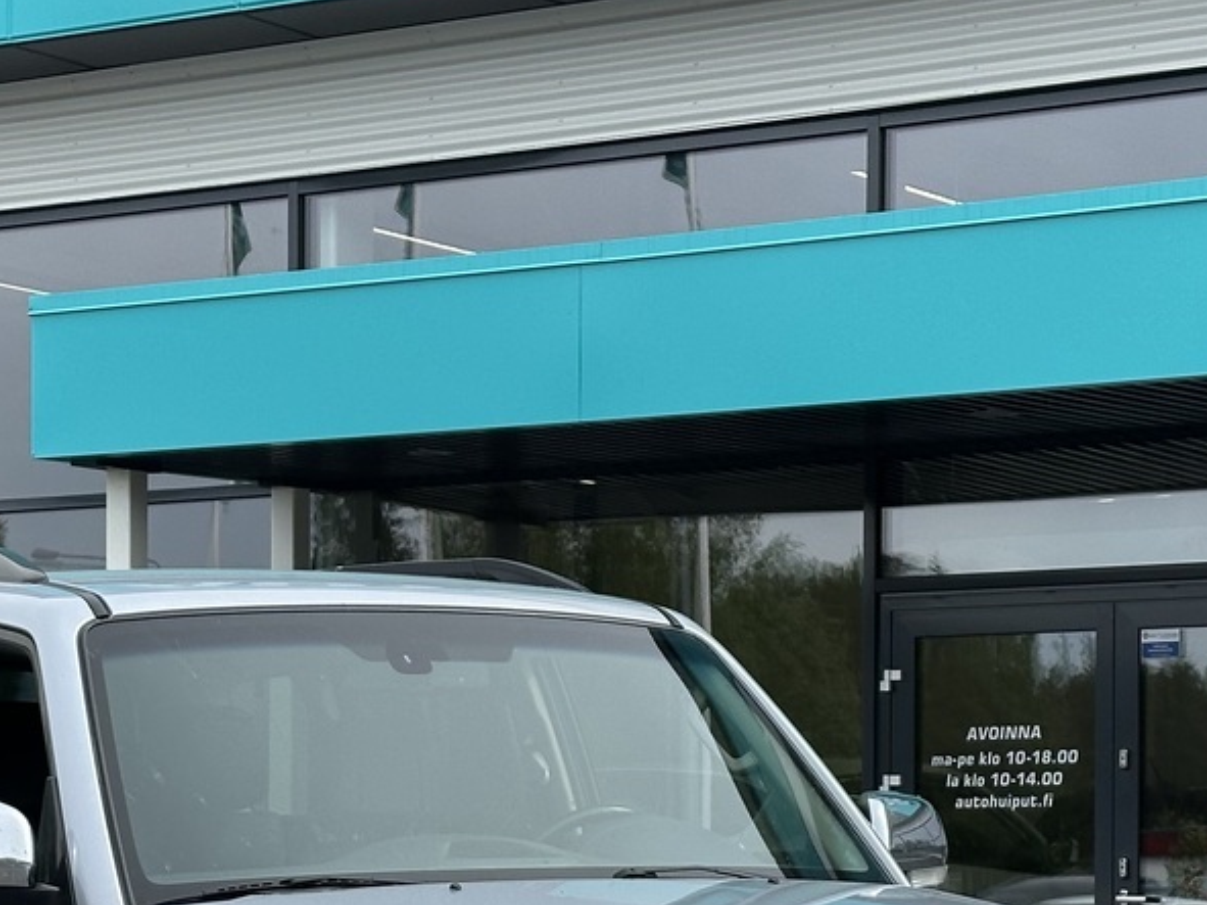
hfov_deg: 16.8
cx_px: 484
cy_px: 889
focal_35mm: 117
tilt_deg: +0.1
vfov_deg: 12.5
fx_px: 4079
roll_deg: -0.7
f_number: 1.78
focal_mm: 6.86
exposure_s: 1/2532
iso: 64
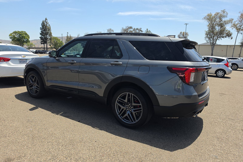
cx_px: 121
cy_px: 80
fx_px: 162
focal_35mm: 24
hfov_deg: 73.7
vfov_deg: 53.1
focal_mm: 6.5
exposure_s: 1/572
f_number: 1.4
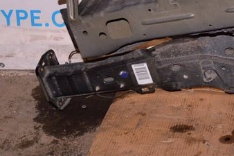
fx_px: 708
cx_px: 328
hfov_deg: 17.3
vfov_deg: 12.4
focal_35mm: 109
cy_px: -9
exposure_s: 1/200
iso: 1600
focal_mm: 24
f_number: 8
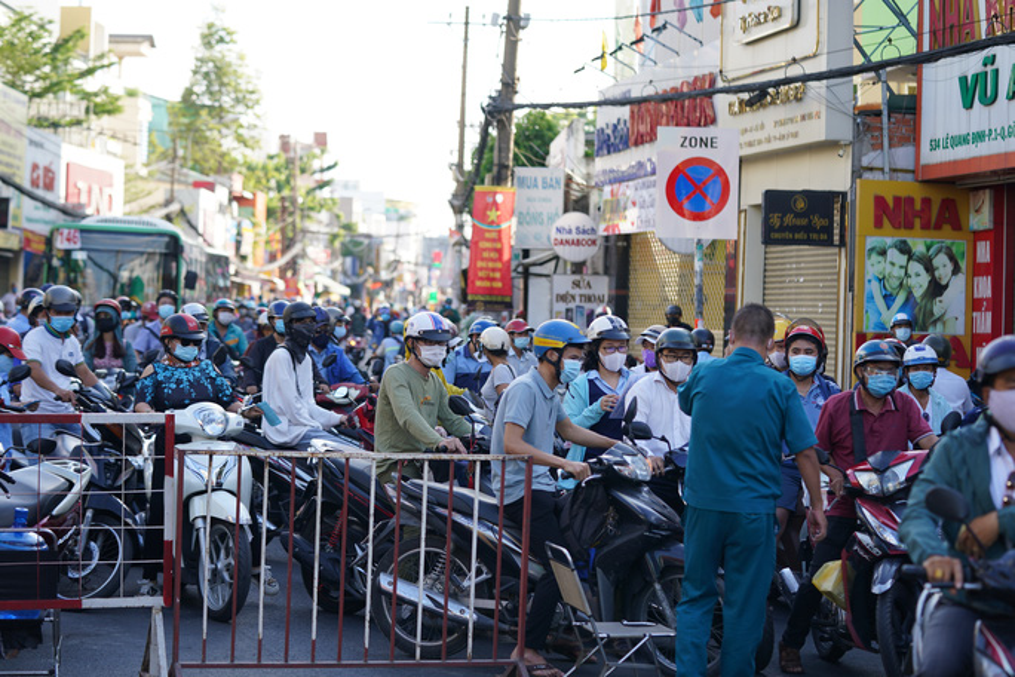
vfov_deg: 18.7
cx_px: 508
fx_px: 2058
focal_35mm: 73
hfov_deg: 27.7
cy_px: 338
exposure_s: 1/320
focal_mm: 73
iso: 100
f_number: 2.8
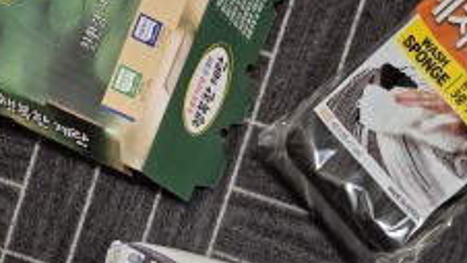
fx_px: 495
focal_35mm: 40
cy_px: 350
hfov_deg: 50.5
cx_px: 223
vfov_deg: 25.3
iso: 500
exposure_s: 1/120
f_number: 1.8
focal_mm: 5.4
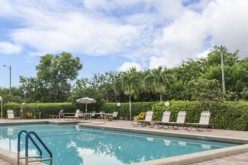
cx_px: 76
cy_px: 99
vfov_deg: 34.9
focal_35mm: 38
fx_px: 262
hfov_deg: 49.5
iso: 100
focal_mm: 10
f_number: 11
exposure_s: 1/50
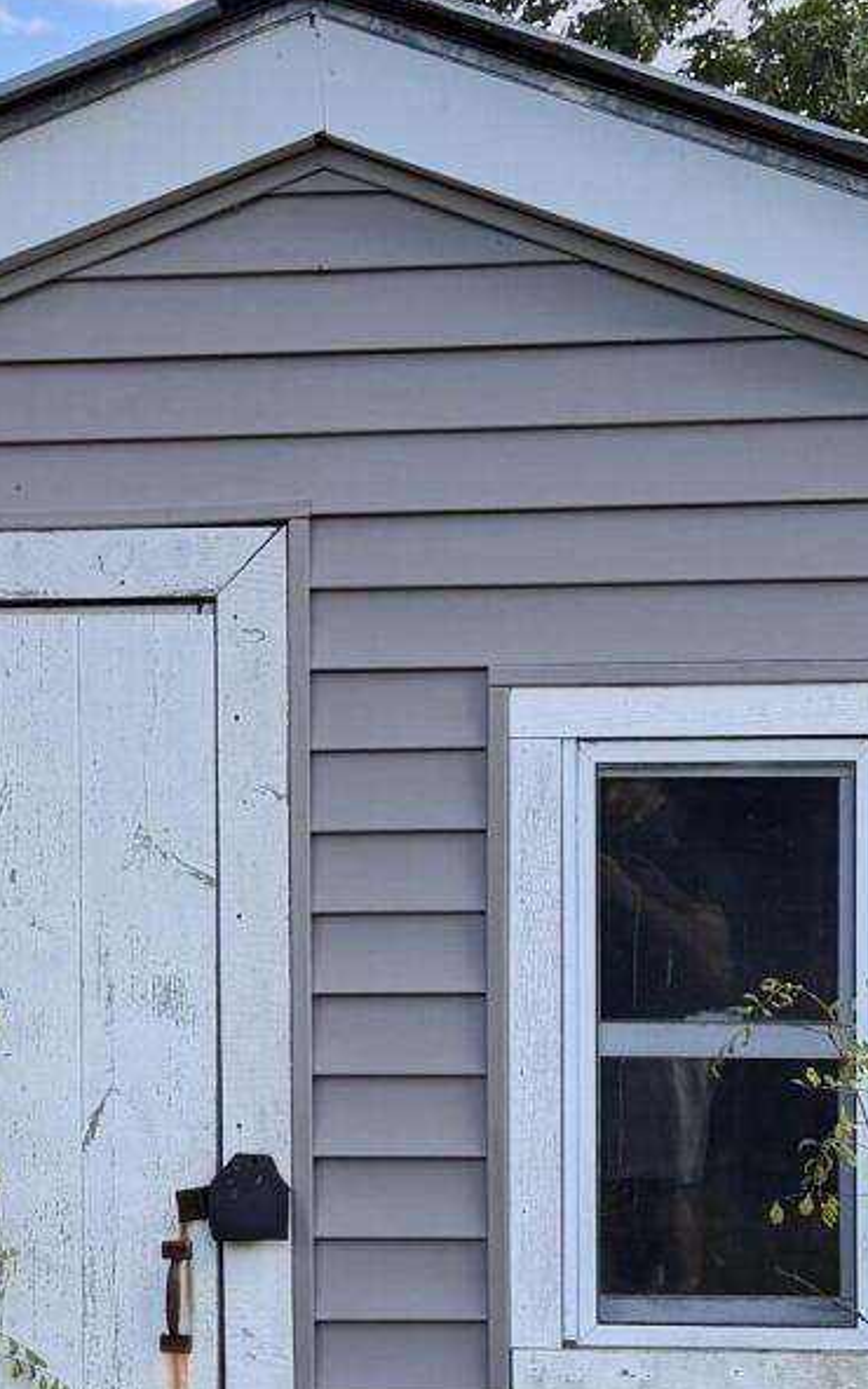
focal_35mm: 86
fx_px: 3255
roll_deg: +1.8
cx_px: 289
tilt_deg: -0.7
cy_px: 856
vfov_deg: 24.0
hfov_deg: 15.2
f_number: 1.78
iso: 100
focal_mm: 6.76
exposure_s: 1/728
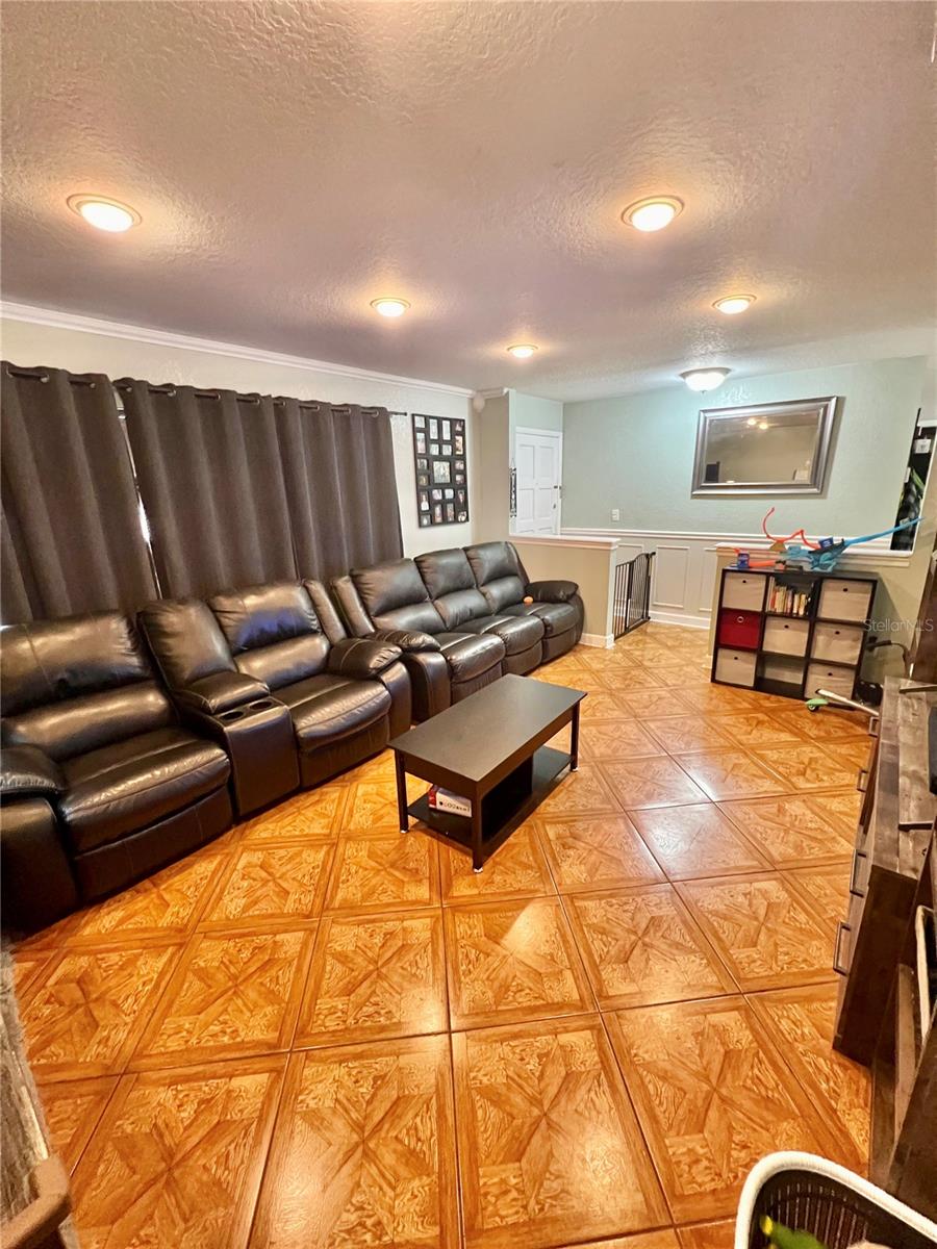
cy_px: 624
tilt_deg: -15.1
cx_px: 468
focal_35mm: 13
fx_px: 469
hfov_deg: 89.9
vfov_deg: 106.2
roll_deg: +2.1
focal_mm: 1.57
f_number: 1.8
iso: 1000
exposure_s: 1/60
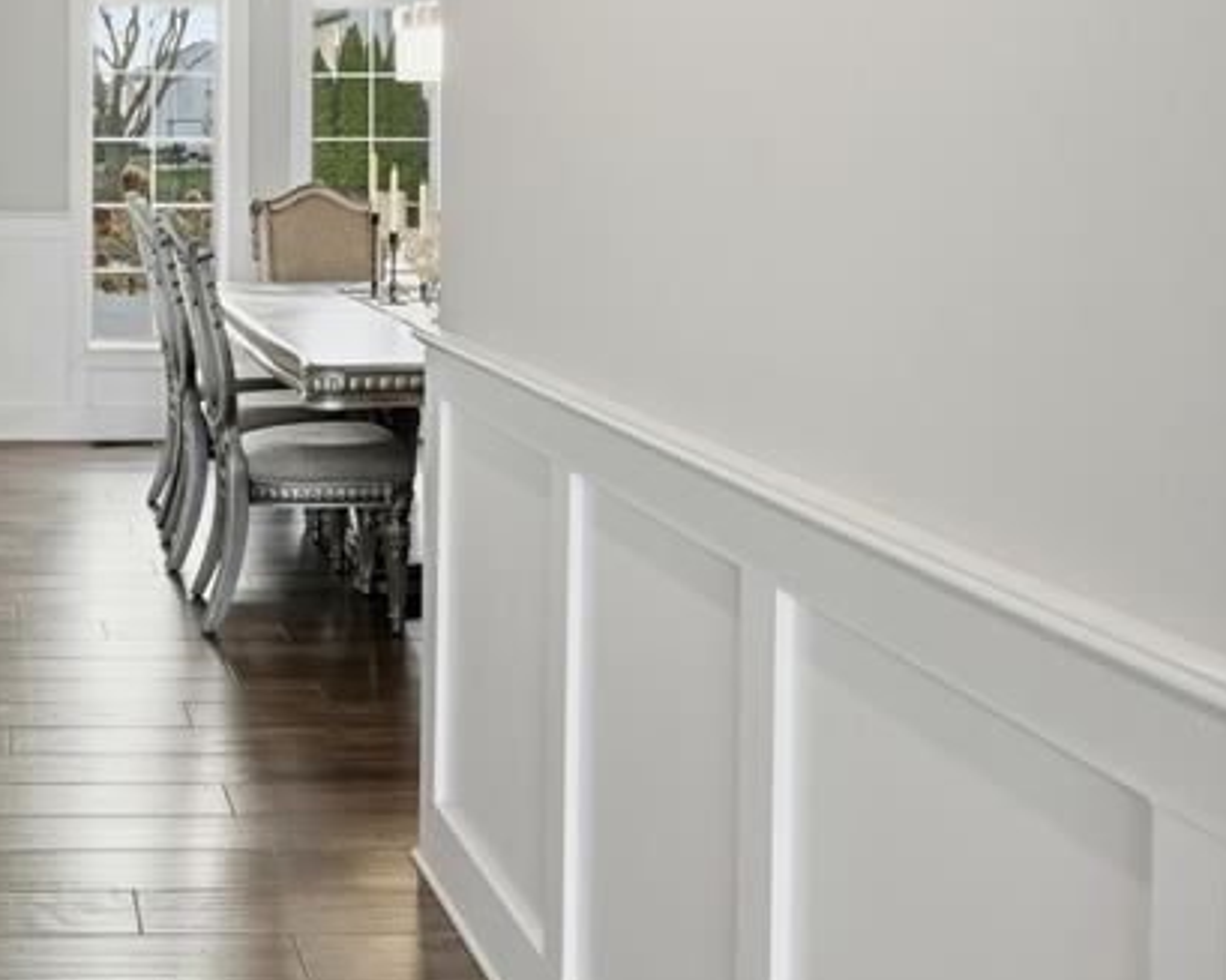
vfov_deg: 27.4
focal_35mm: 54
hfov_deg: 32.3
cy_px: 153
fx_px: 1959
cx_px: 33
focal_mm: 23
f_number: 8
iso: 250
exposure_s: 1/160
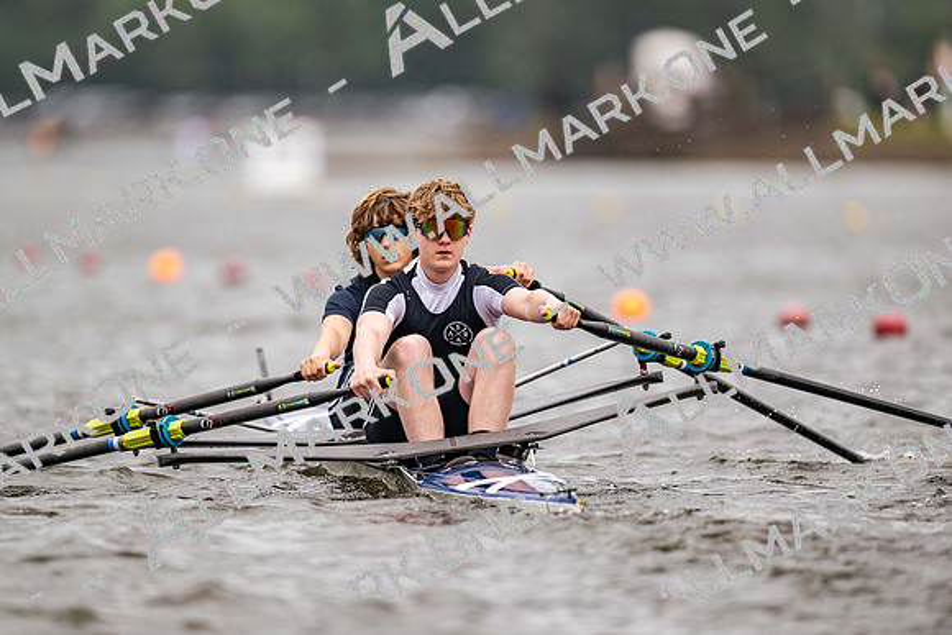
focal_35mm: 600
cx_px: 476
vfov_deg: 2.3
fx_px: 15870
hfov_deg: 3.4
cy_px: 318
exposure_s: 1/2500
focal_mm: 600
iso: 320
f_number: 4
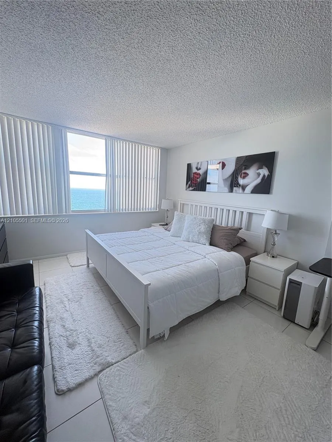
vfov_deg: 102.1
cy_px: 221
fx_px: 179
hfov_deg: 85.7
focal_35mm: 14
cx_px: 166
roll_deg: -2.8
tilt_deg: -8.7
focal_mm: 2.22
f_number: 2.2
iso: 80
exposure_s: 1/99
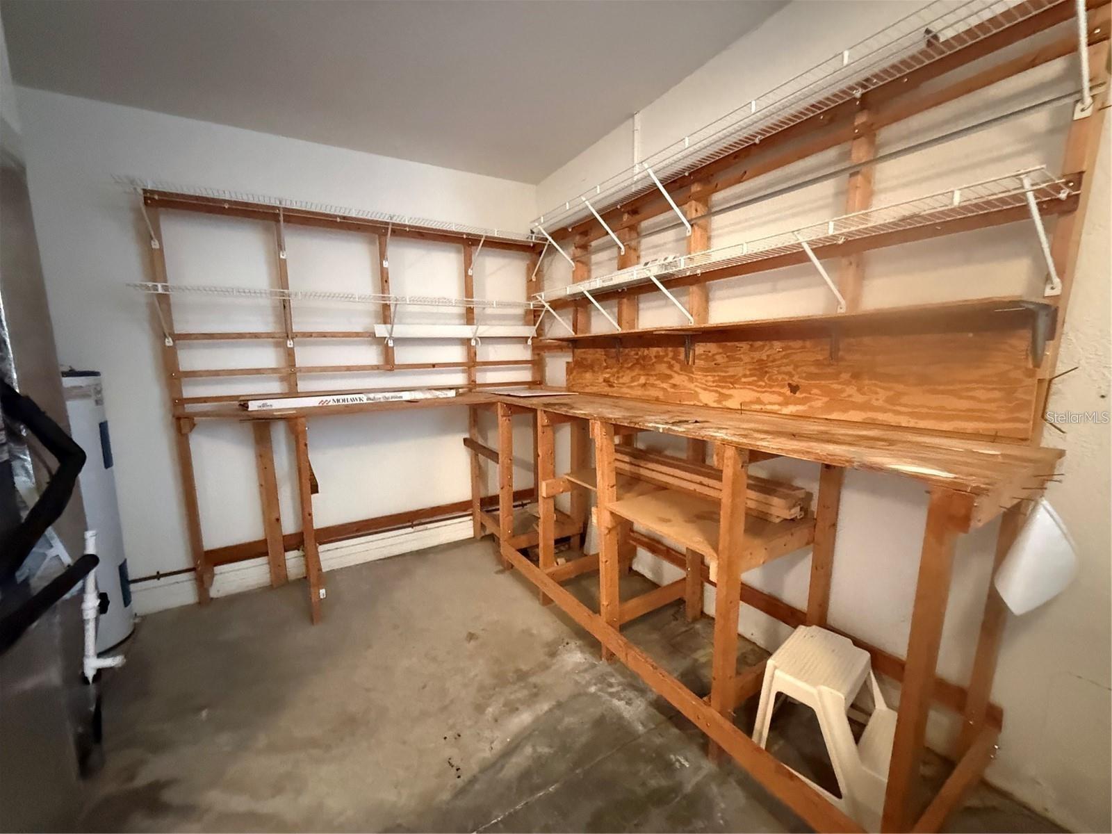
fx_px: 450
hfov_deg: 102.1
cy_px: 417
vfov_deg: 85.7
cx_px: 556
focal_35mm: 14
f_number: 2.2
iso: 1250
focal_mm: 2.22
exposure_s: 1/40
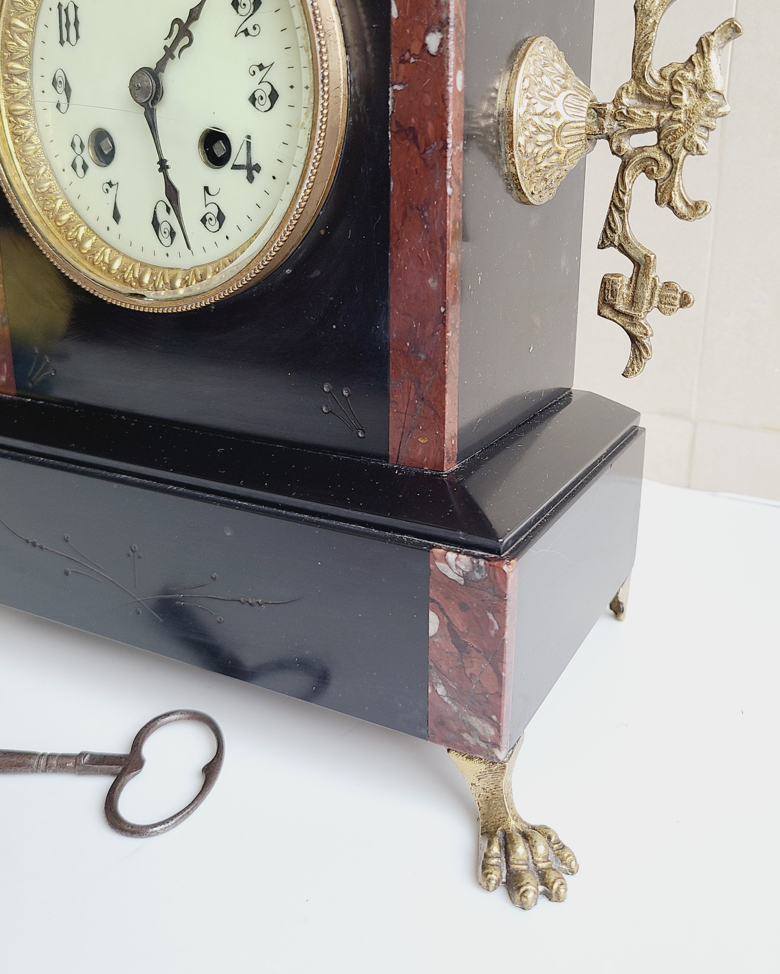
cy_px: 422
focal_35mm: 31
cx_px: 429
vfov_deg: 57.0
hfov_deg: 47.0
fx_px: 895
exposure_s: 1/120
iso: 80
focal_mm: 5.4
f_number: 1.8
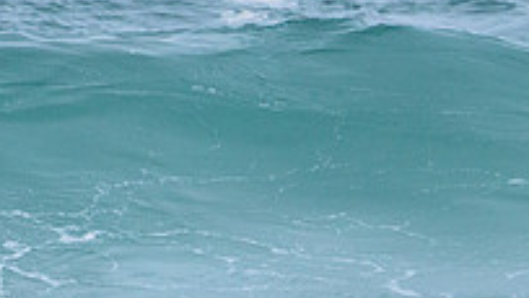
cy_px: 267
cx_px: 669
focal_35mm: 1826
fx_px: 25627
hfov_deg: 1.2
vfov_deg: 0.7
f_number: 5.6
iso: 1100
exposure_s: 1/2000
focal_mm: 500
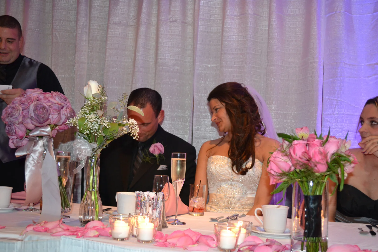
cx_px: 189
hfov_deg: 49.6
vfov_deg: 34.2
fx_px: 409
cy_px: 126
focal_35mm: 39
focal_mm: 26
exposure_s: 1/60
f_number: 4.2
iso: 1800
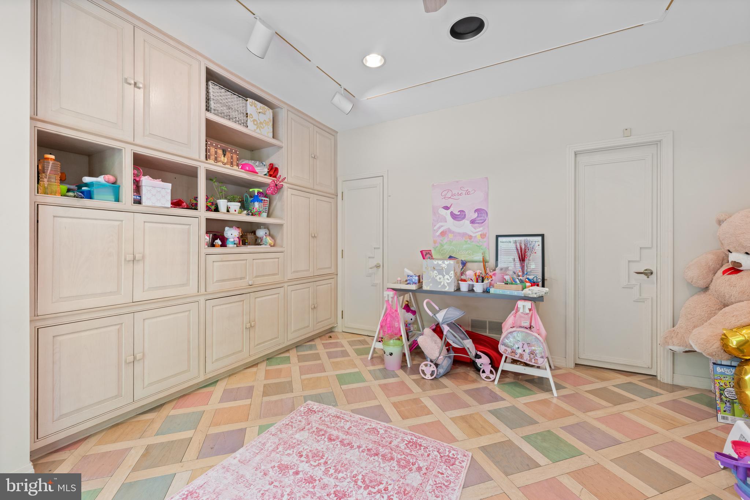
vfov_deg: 81.2
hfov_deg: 104.3
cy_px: 250
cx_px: 375
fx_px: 292
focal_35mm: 14
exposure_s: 1/4
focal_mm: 14
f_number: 9
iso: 320
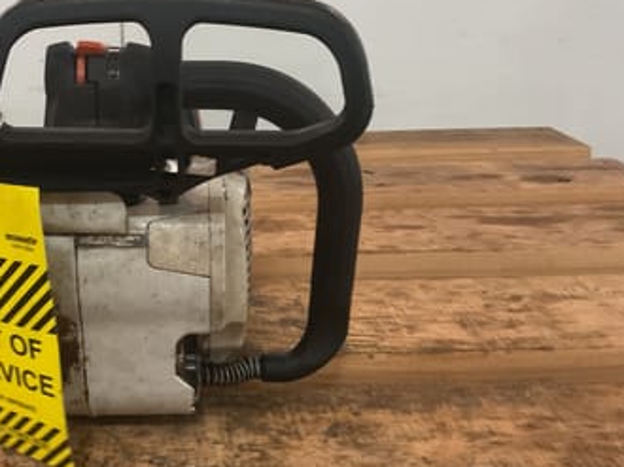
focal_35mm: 44
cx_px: 168
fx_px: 793
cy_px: 237
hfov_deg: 41.9
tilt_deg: -21.7
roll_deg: +1.0
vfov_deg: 32.8
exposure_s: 1/25
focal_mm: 3
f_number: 1.8
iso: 400
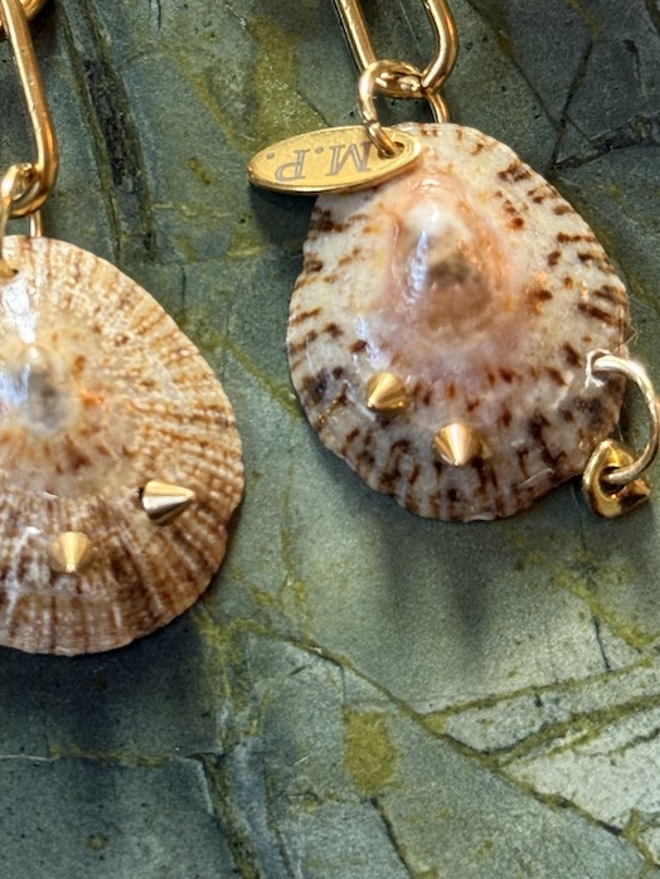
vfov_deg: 19.7
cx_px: 247
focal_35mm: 99
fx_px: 2515
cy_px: 217
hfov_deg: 14.9
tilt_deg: -76.4
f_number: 1.78
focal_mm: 6.76
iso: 200
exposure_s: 1/33
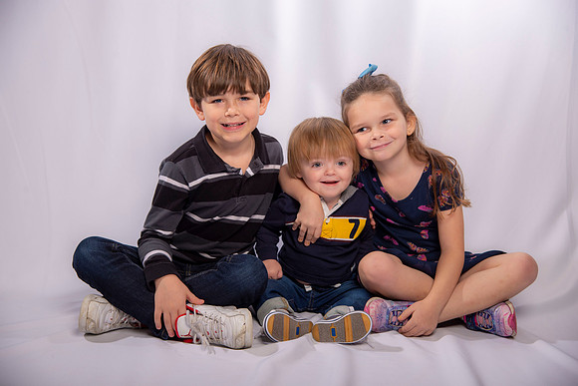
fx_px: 1060
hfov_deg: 30.5
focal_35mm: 66
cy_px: 193
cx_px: 289
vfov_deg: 20.6
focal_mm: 66
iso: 125
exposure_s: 1/160
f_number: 5
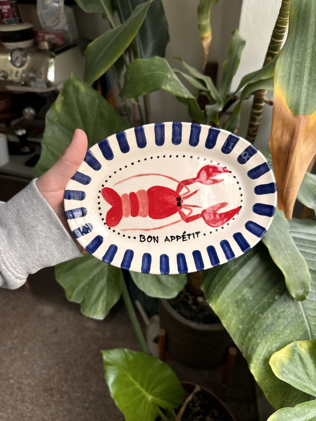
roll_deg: +1.5
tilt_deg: -40.3
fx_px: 292
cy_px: 210
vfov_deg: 71.6
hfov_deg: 56.8
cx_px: 158
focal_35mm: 24
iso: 64
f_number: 1.78
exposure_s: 1/186
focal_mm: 6.76
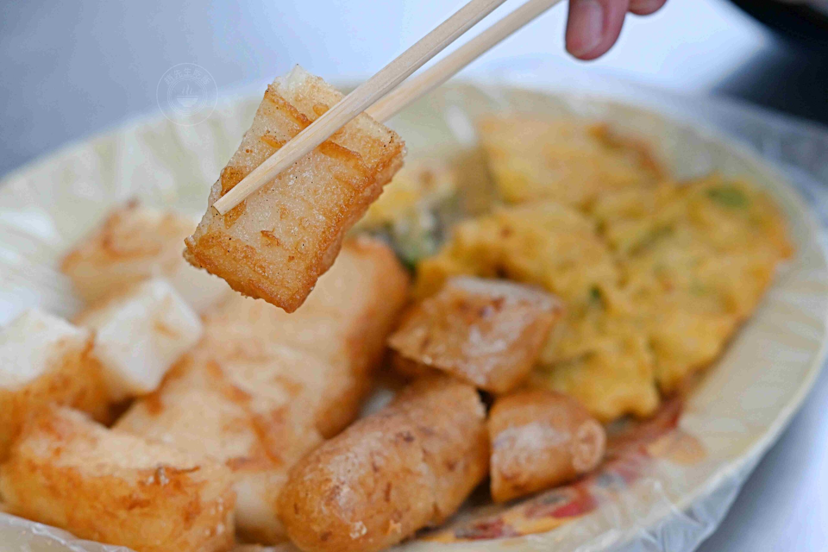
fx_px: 1725
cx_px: 414
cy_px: 276
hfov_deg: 27.0
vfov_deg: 18.2
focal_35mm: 75
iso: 400
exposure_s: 1/200
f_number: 3.2
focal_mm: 50
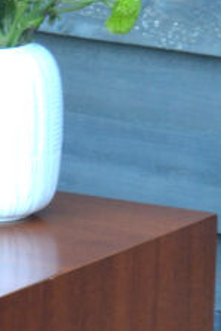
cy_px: 583
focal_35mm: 339
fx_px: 3117
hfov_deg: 4.0
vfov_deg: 6.0
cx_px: -157
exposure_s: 1/50
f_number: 5.3
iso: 800
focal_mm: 48
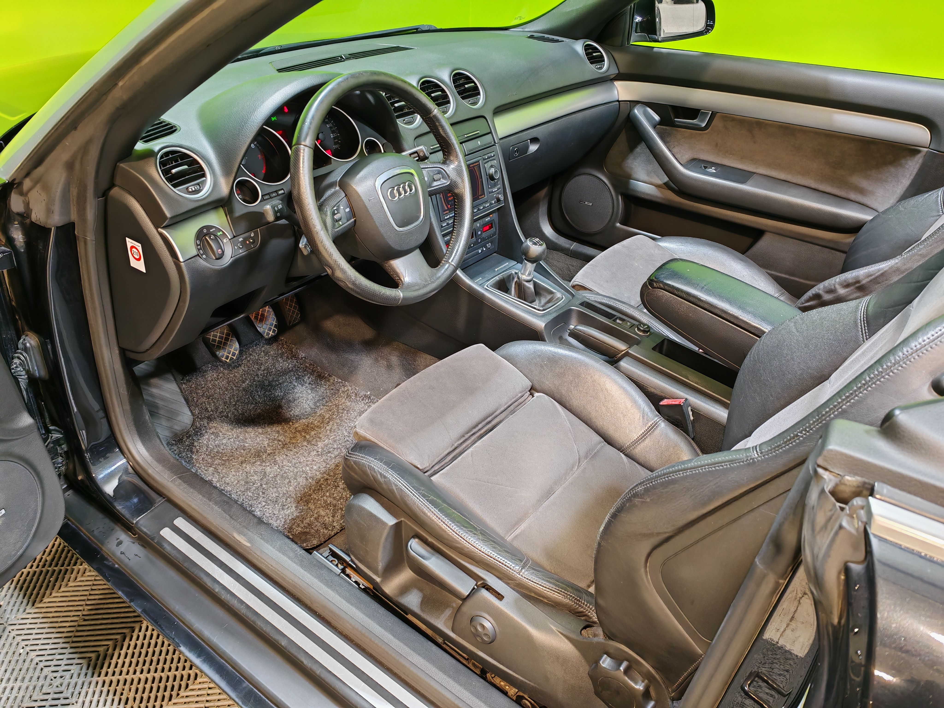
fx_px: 736
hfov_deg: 65.3
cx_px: 472
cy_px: 354
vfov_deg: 51.4
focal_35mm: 27
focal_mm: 6.83
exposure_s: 1/50
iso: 200
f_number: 2
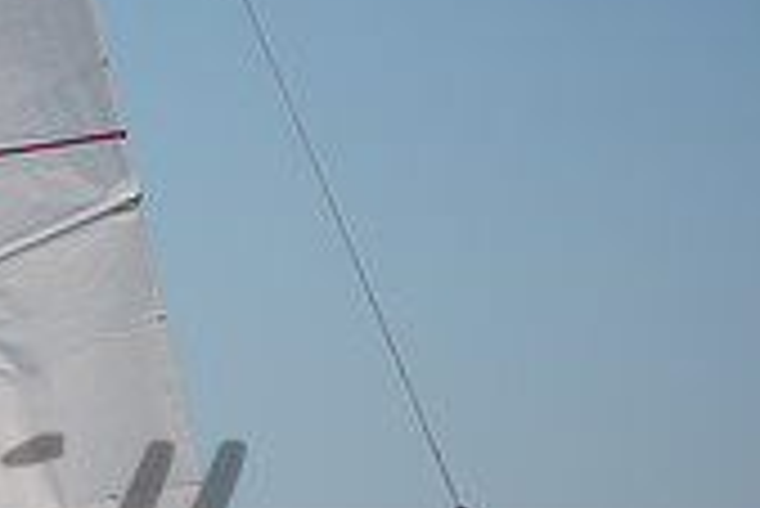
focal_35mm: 370
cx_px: -420
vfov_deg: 3.7
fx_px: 7818
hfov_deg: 5.5
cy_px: 654
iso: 100
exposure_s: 1/400
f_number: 4.5
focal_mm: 70
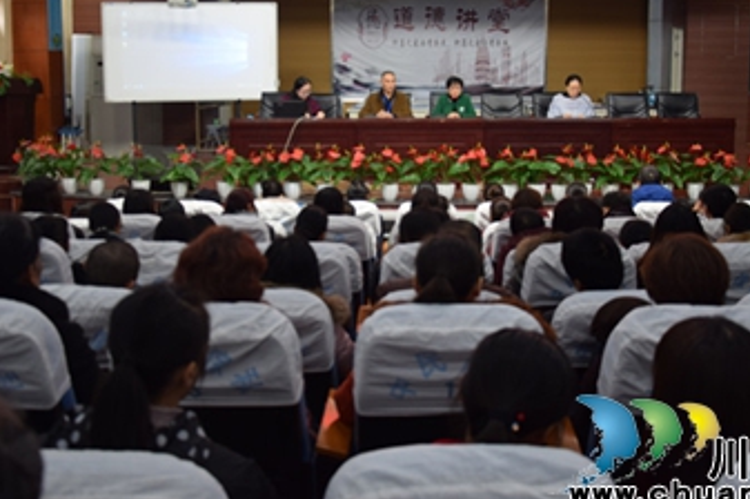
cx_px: 401
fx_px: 973
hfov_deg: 42.1
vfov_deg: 28.6
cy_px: 173
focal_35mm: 47
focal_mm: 21
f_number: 3.8
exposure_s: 1/6
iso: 100
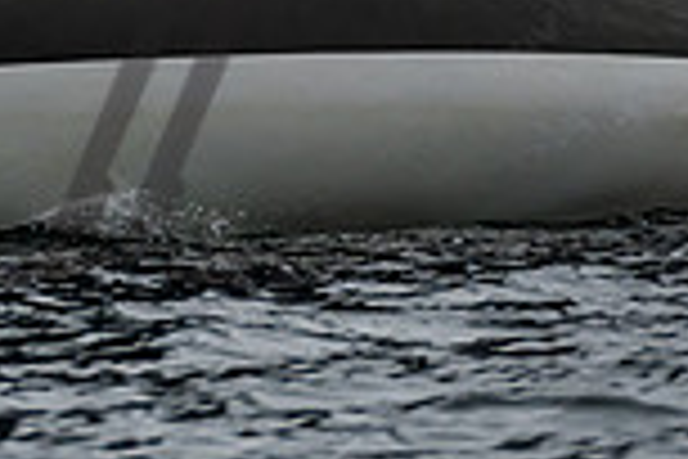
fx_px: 29161
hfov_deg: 1.4
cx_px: -144
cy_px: -385
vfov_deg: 0.9
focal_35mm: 1526
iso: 640
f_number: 8
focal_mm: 400
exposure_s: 1/2500
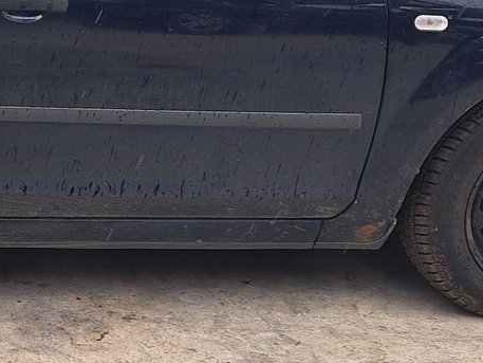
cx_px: -67
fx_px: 1172
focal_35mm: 84
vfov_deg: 17.4
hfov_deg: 21.9
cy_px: 76
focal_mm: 5.23
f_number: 1.8
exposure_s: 1/284
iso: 50
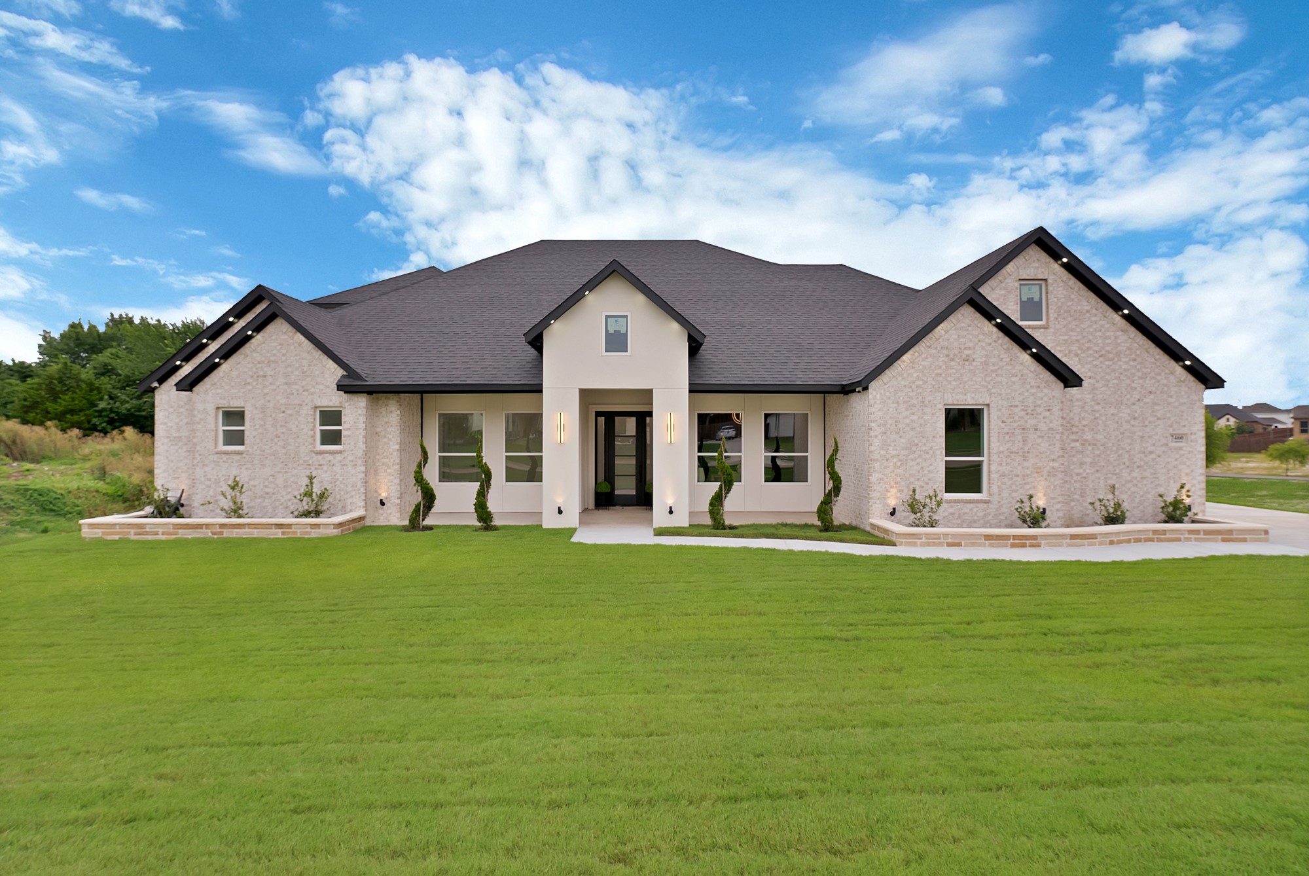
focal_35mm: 16
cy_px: 438
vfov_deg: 73.9
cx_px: 654
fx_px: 582
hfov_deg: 96.7
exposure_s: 1/60
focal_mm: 16
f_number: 10
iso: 640
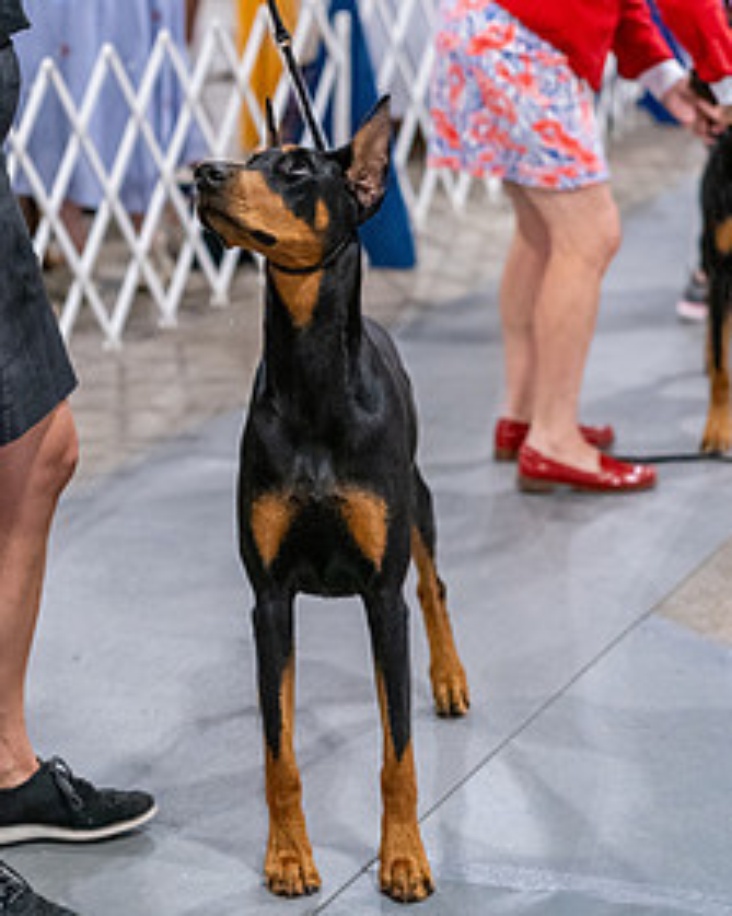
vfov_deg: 18.1
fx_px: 2872
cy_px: 292
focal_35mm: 106
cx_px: 276
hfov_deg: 14.5
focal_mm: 70
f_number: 3.2
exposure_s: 1/320
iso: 6400
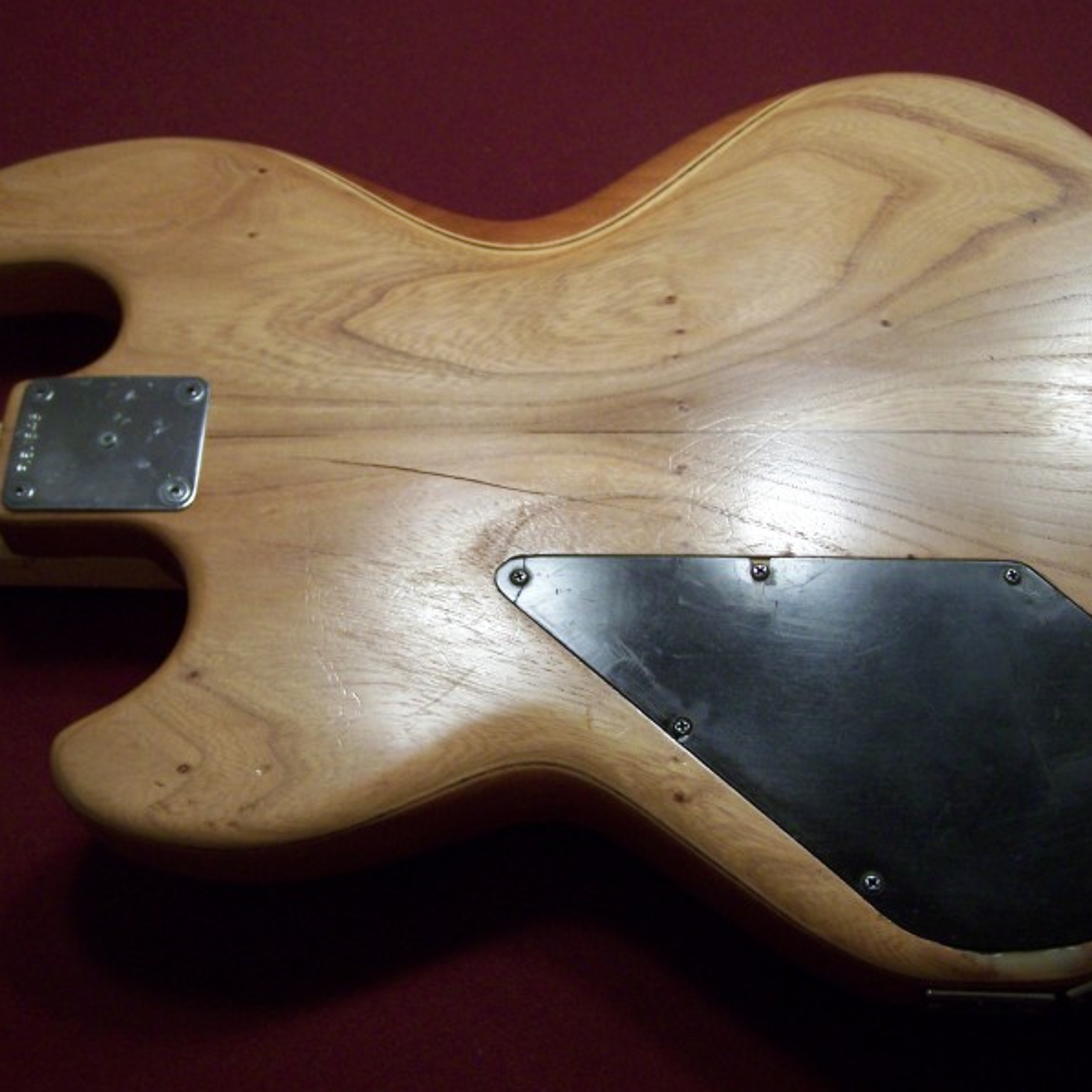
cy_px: 547
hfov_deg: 37.6
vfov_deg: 37.6
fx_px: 1606
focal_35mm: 45
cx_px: 540
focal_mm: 6.3
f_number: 2.8
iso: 160
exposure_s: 1/25
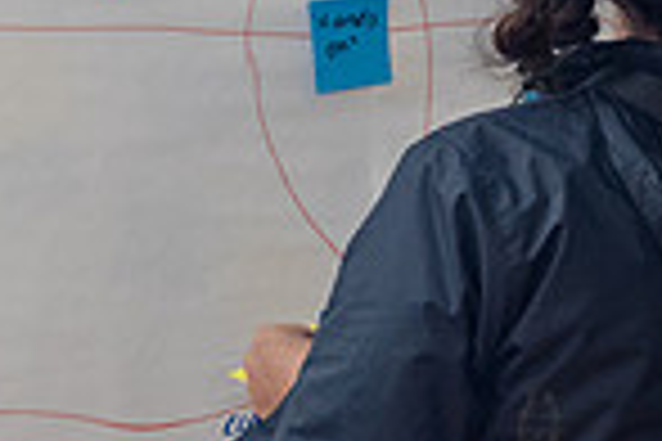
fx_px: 3291
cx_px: 177
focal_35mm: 179
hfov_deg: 11.5
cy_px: 167
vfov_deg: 7.7
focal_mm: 35
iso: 1250
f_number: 5.6
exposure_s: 1/200
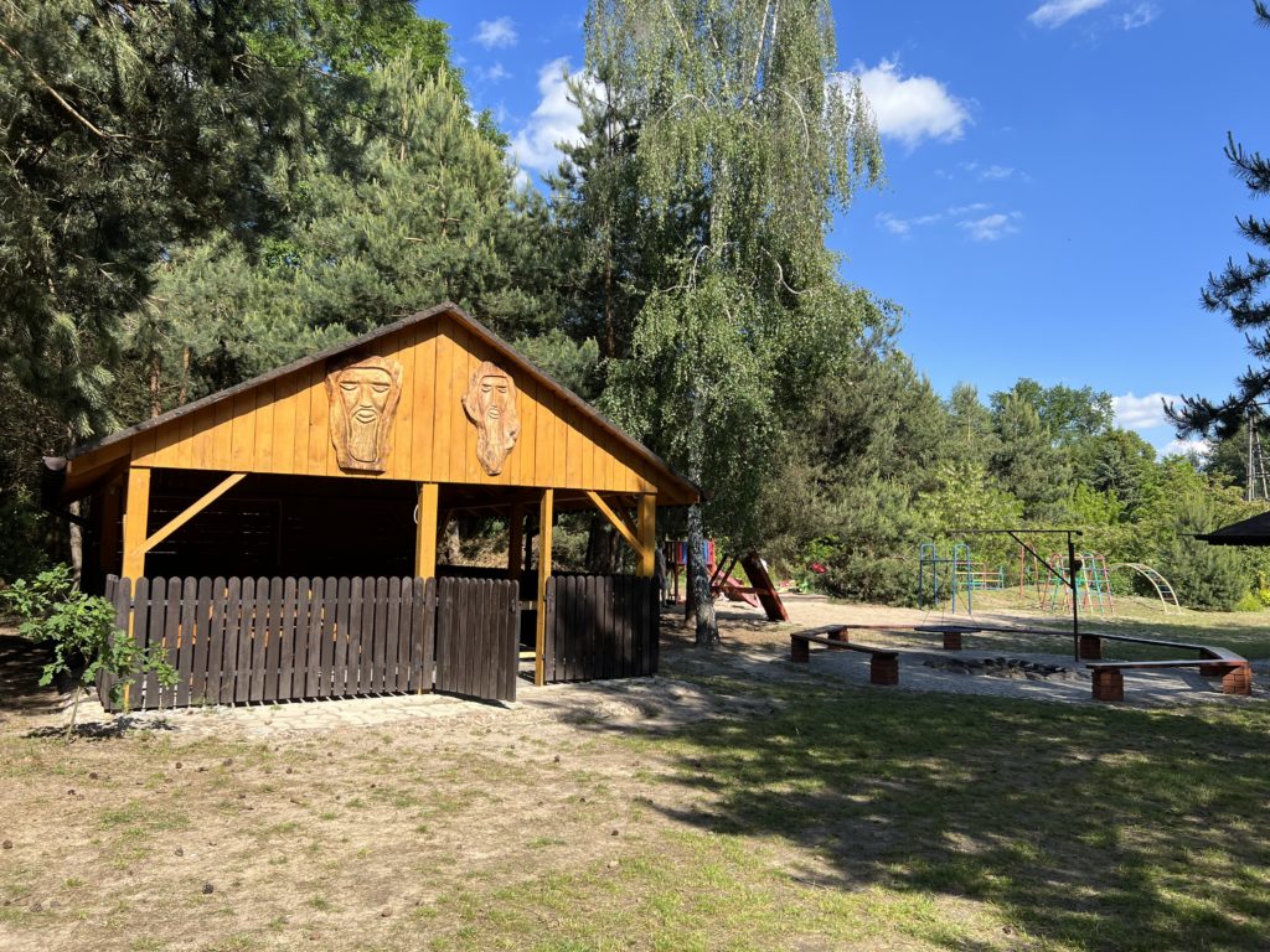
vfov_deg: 53.1
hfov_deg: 67.3
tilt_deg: +5.5
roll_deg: +0.5
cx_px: 635
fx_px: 954
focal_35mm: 26
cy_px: 476
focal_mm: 5.7
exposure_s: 1/2165
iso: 50
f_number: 1.5
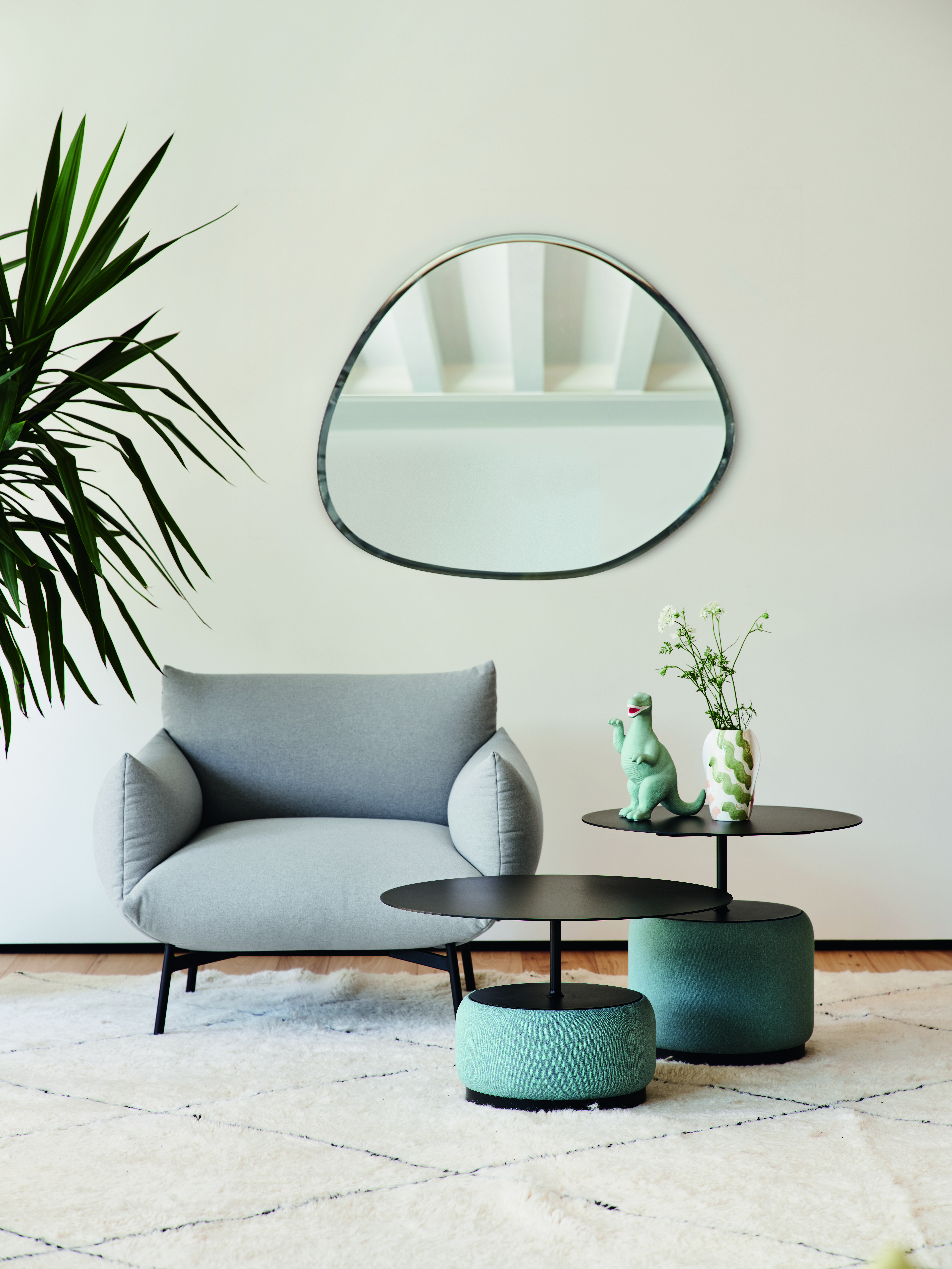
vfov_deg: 22.5
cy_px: 634
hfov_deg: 17.0
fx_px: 3190
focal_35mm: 87
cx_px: 476
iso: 100
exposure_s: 1/20
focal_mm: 110
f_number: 6.4
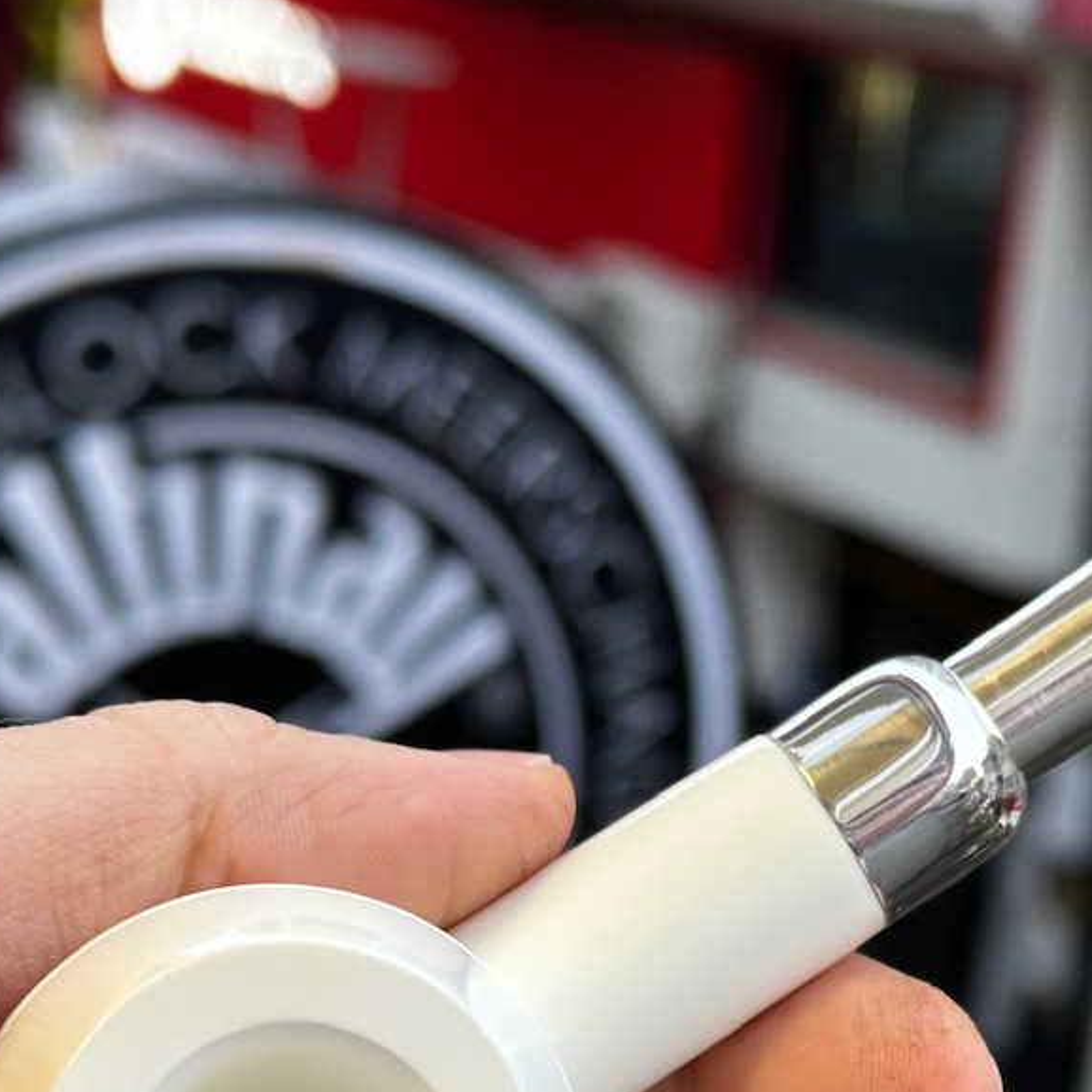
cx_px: 820
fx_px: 3355
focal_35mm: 94
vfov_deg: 18.3
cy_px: 865
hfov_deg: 18.4
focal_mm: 6.86
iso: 50
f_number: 1.78
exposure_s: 1/50
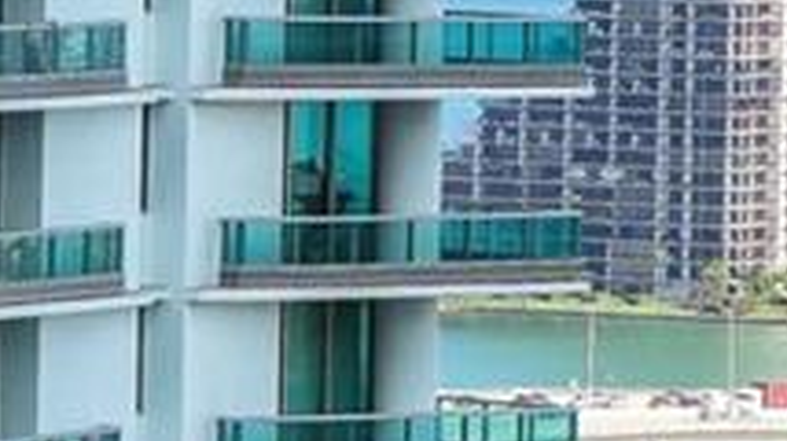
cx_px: 1405
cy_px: 158
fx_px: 11448
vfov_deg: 2.2
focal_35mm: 549
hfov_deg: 3.9
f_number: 10
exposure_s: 1/400
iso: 320
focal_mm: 70
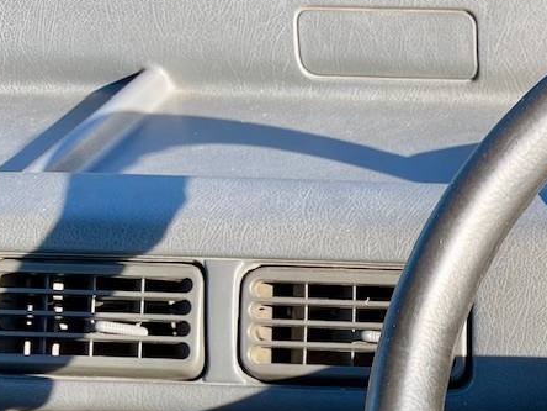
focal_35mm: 72
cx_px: 774
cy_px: 495
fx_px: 1138
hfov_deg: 22.9
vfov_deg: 19.3
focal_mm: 5.1
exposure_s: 1/433
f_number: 1.6
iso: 32
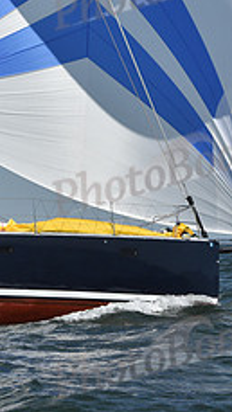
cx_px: -40
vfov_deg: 11.5
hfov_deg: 6.5
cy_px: 102
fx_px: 2032
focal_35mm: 186
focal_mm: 70
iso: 250
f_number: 10
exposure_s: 1/1250
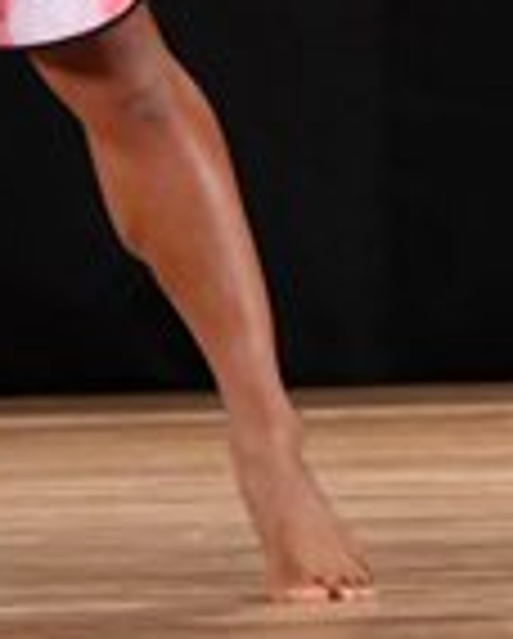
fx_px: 21798
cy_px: -446
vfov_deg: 1.7
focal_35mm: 1151
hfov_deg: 1.3
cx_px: 1541
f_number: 5.6
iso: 3200
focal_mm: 150
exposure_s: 1/400
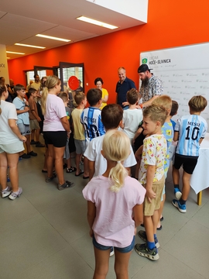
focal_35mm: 23
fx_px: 185
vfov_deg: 73.9
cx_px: 104
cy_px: 140
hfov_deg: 58.9
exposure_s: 1/100
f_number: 1.65
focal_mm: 6.14
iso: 320
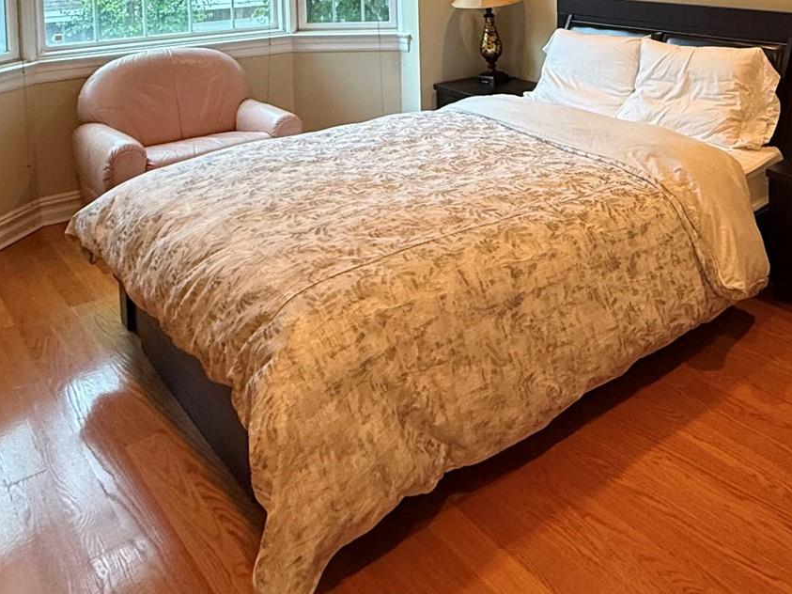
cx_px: 613
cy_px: -30
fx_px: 778
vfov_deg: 36.5
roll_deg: +0.6
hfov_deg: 51.2
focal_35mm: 34
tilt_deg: -2.8
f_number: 2.2
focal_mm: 2.22
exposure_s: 1/60
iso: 250
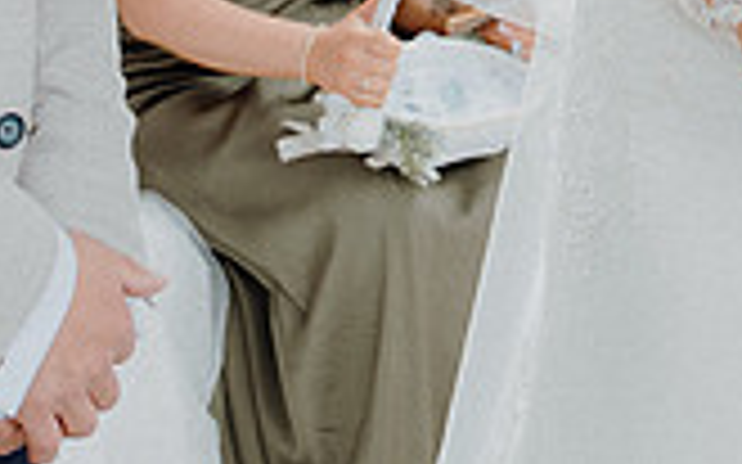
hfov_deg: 11.4
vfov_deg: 7.0
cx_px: 567
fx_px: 3699
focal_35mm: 183
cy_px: -403
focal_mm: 34
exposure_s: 1/200
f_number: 3.5
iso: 125
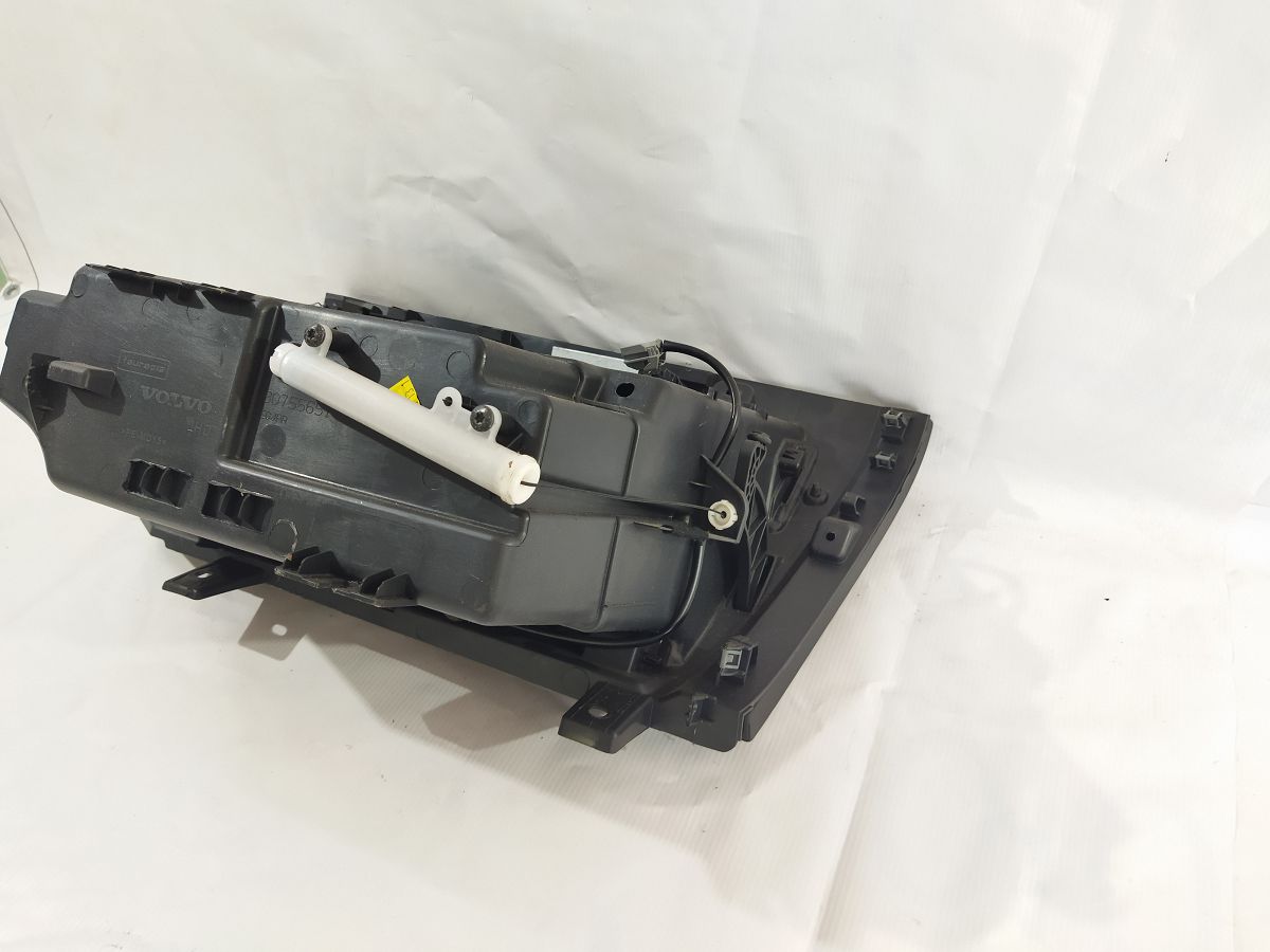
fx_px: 991
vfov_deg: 51.4
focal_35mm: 27
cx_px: 635
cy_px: 476
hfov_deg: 65.3
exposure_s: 1/50
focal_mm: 4.71
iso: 269
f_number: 1.79
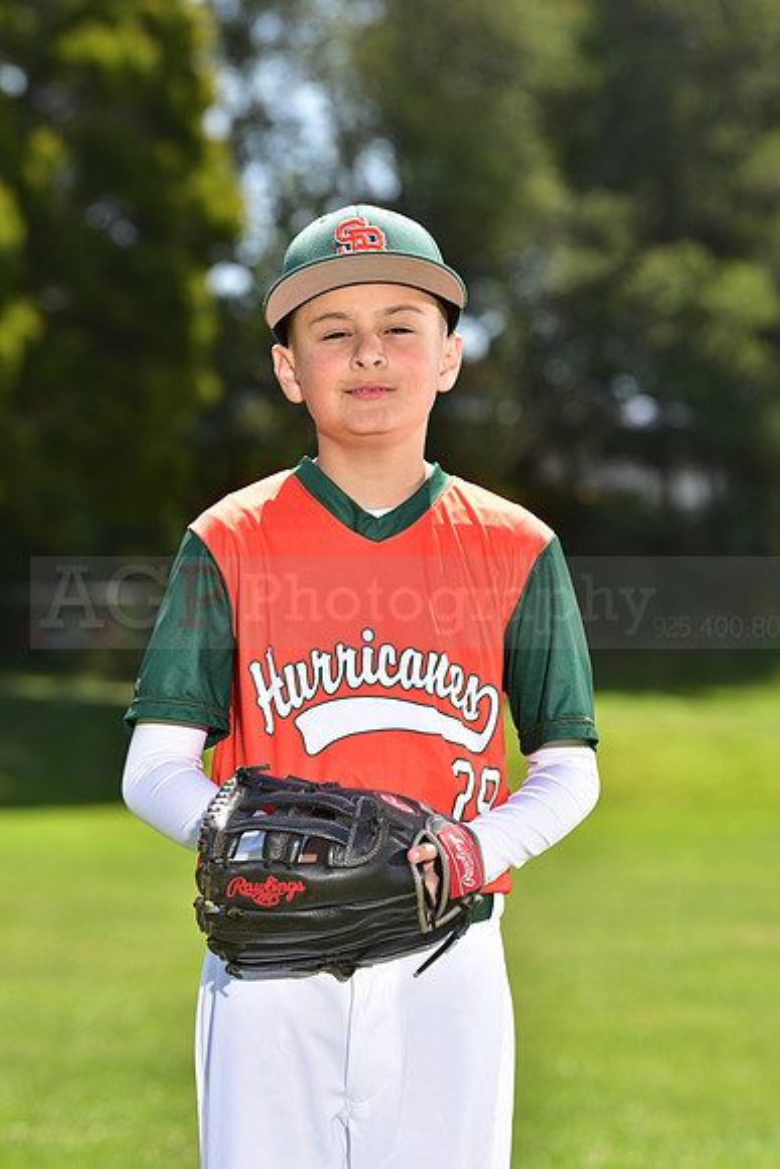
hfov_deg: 9.5
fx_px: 4709
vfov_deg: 14.2
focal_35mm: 145
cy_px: 584
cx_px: 390
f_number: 5.6
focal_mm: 145
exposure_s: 1/200
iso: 80
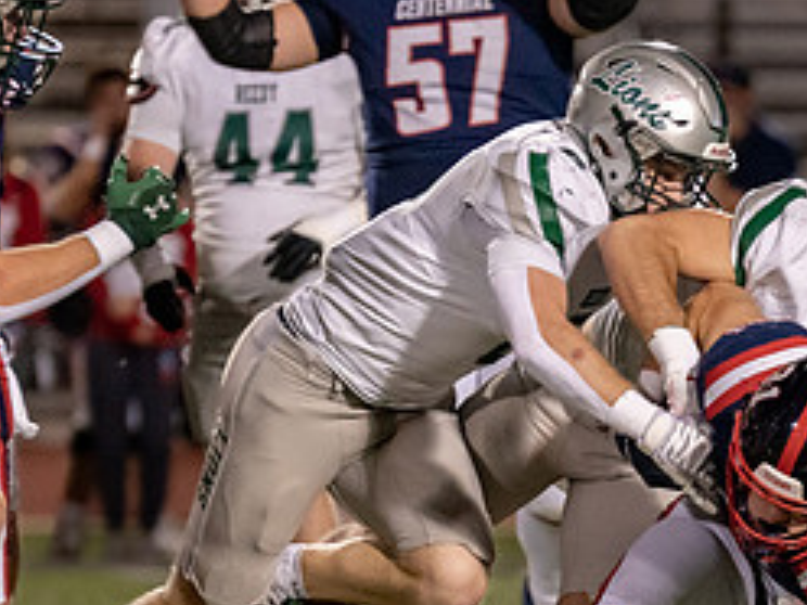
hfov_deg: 3.1
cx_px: 608
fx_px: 14850
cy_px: 559
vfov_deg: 2.3
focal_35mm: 637
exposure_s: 1/1000
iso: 2000
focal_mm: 200
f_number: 2.8
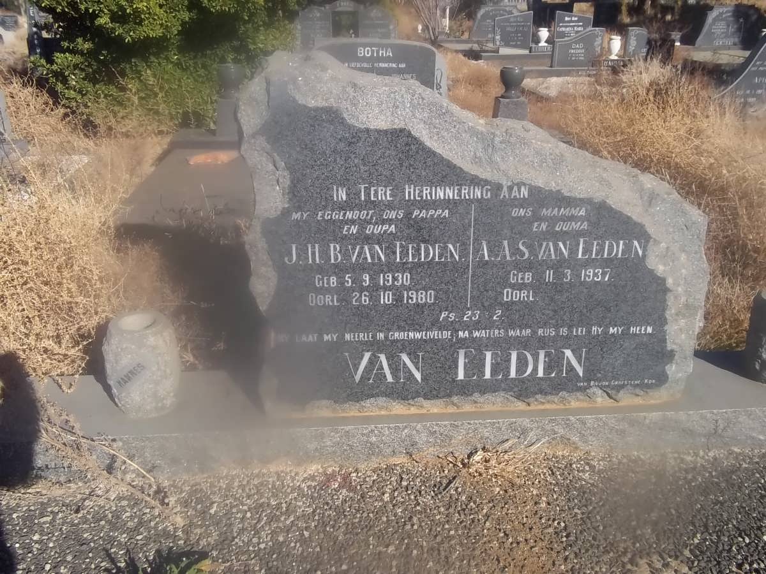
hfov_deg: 56.8
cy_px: 287
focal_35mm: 32
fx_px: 708
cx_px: 383
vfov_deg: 44.2
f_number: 5.5
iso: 80
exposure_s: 1/400
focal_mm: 5.7
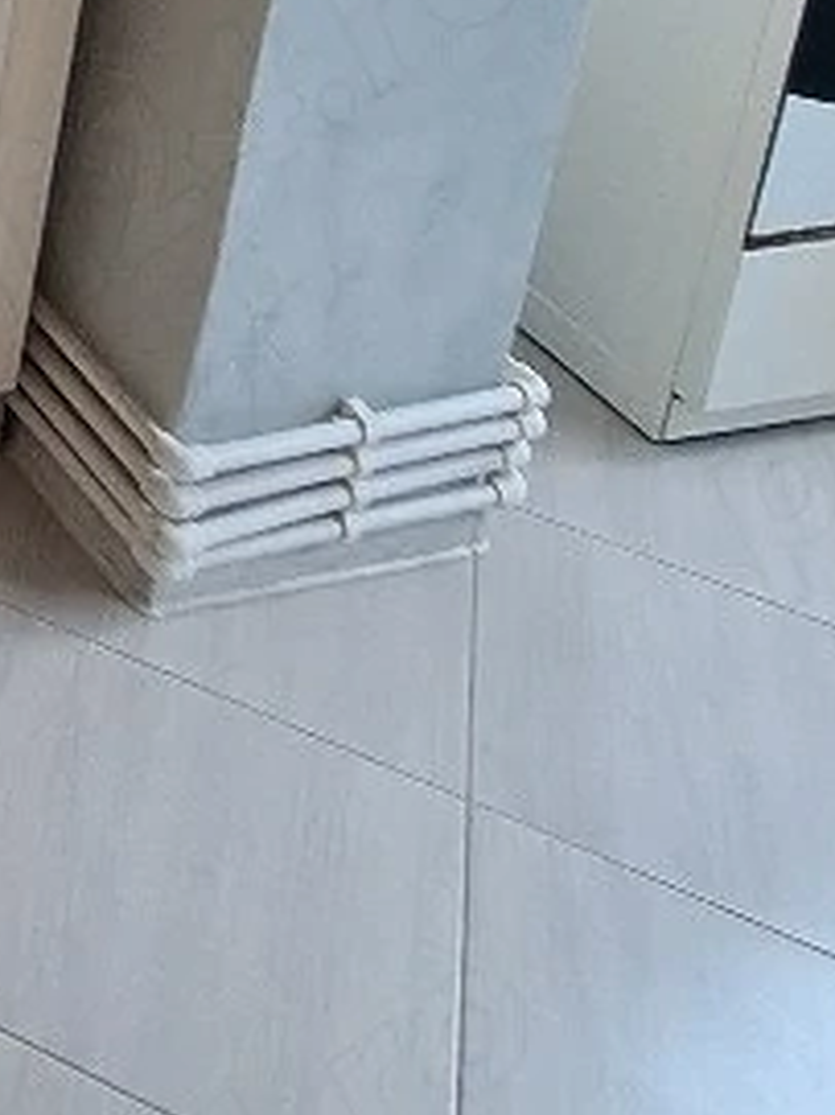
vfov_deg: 22.8
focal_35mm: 64
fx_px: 2060
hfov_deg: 17.9
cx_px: -707
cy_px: -681
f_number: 2.2
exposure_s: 1/50
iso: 50
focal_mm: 1.74
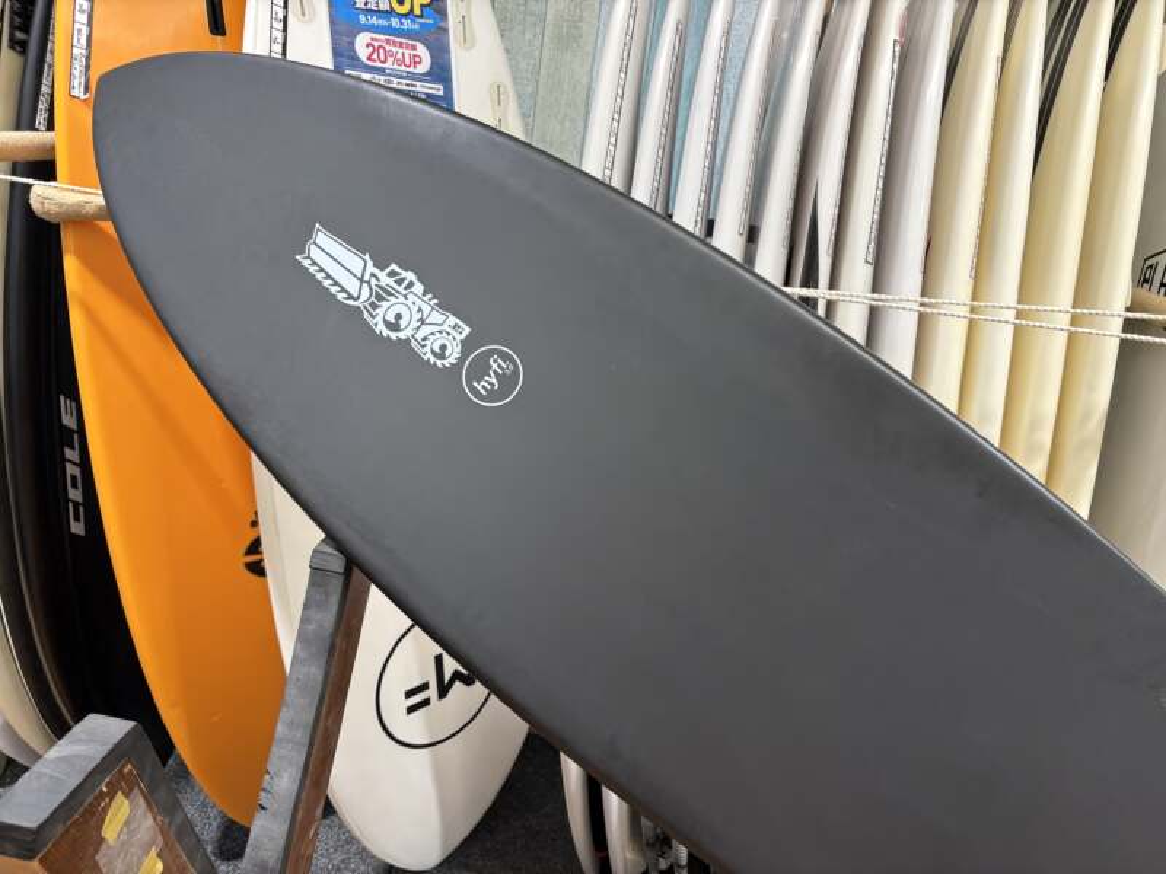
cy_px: 437
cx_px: 583
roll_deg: -8.4
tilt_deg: -19.0
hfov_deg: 67.3
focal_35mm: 26
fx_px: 876
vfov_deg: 53.1
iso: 100
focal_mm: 5.96
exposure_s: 1/100
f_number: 1.6
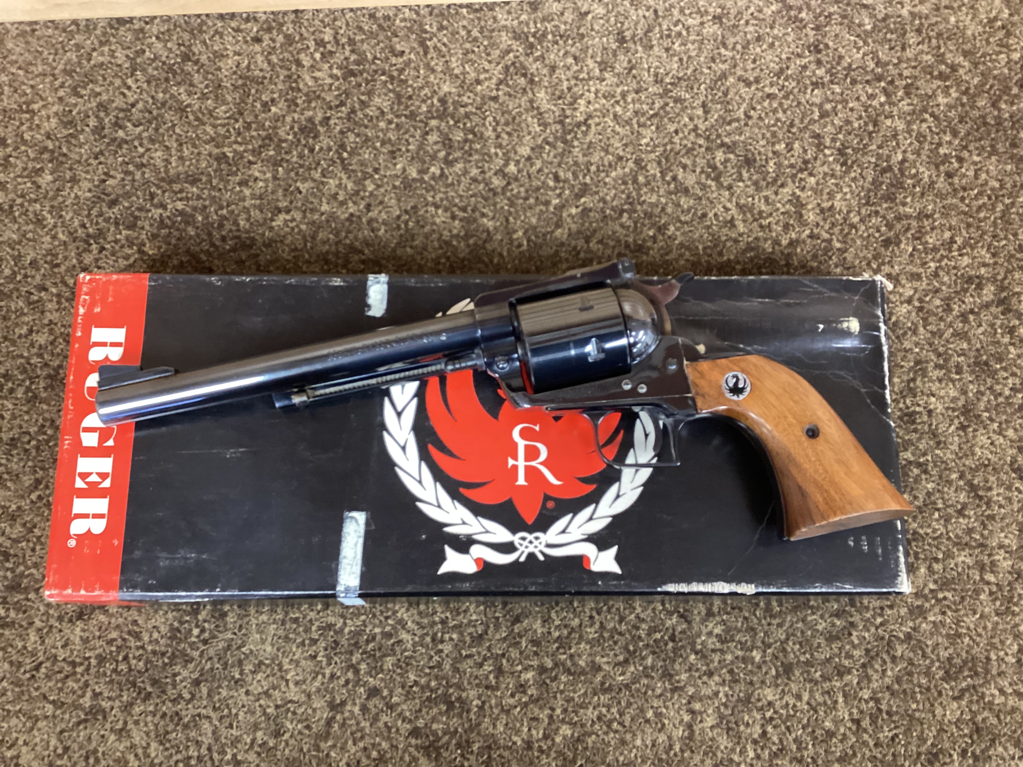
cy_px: 384
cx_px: 512
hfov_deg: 58.4
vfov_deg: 45.4
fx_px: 916
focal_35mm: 31
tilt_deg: -76.2
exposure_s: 1/30
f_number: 2.4
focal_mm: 3.3
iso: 400
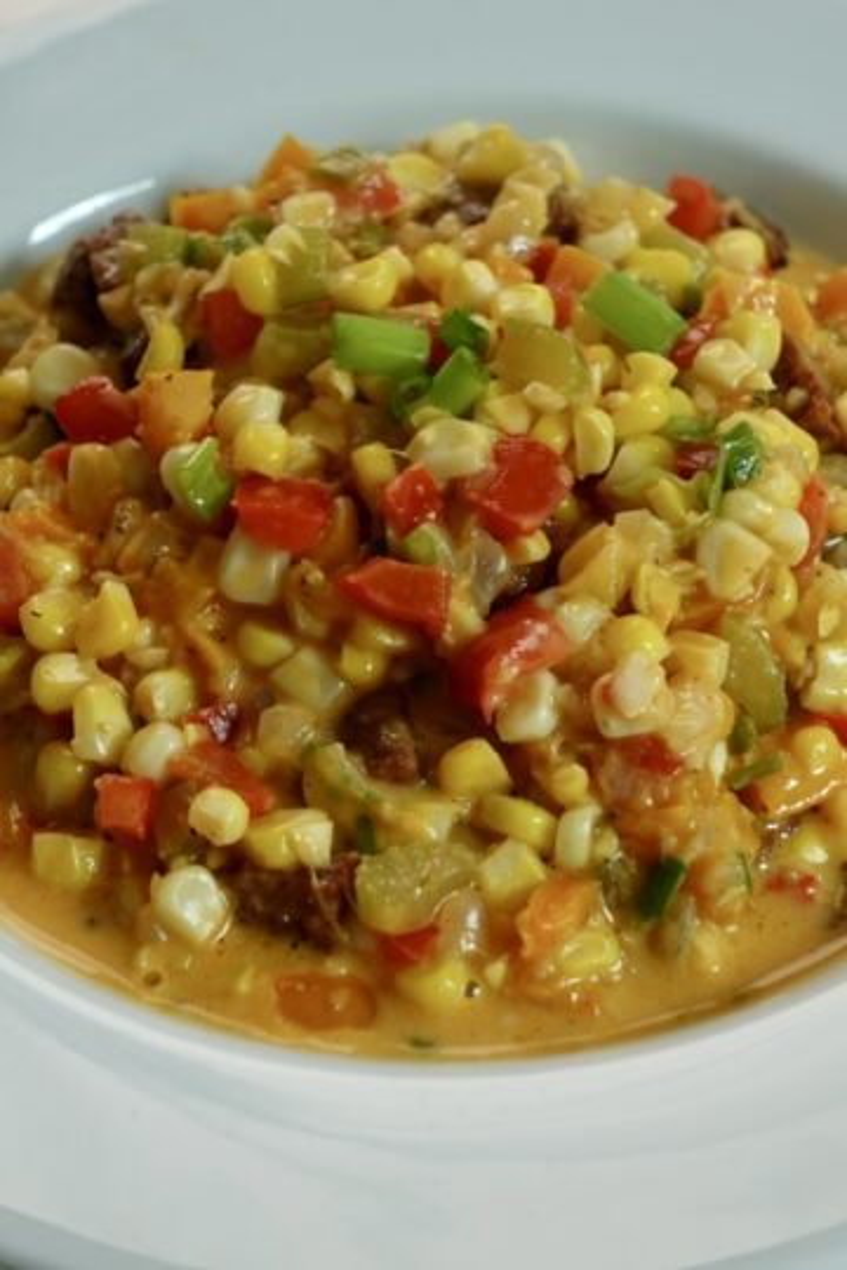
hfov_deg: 25.5
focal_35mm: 53
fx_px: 1870
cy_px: 635
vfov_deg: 37.5
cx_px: 424
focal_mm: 19.76
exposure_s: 1/80
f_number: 3.2
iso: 125
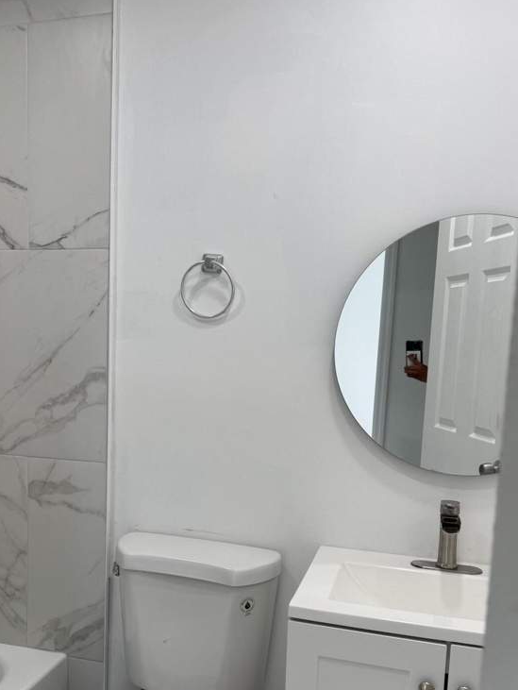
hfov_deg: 40.3
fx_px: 698
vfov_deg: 52.0
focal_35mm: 35
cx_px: 178
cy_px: 438
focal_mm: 6.76
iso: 64
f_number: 1.78
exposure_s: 1/157
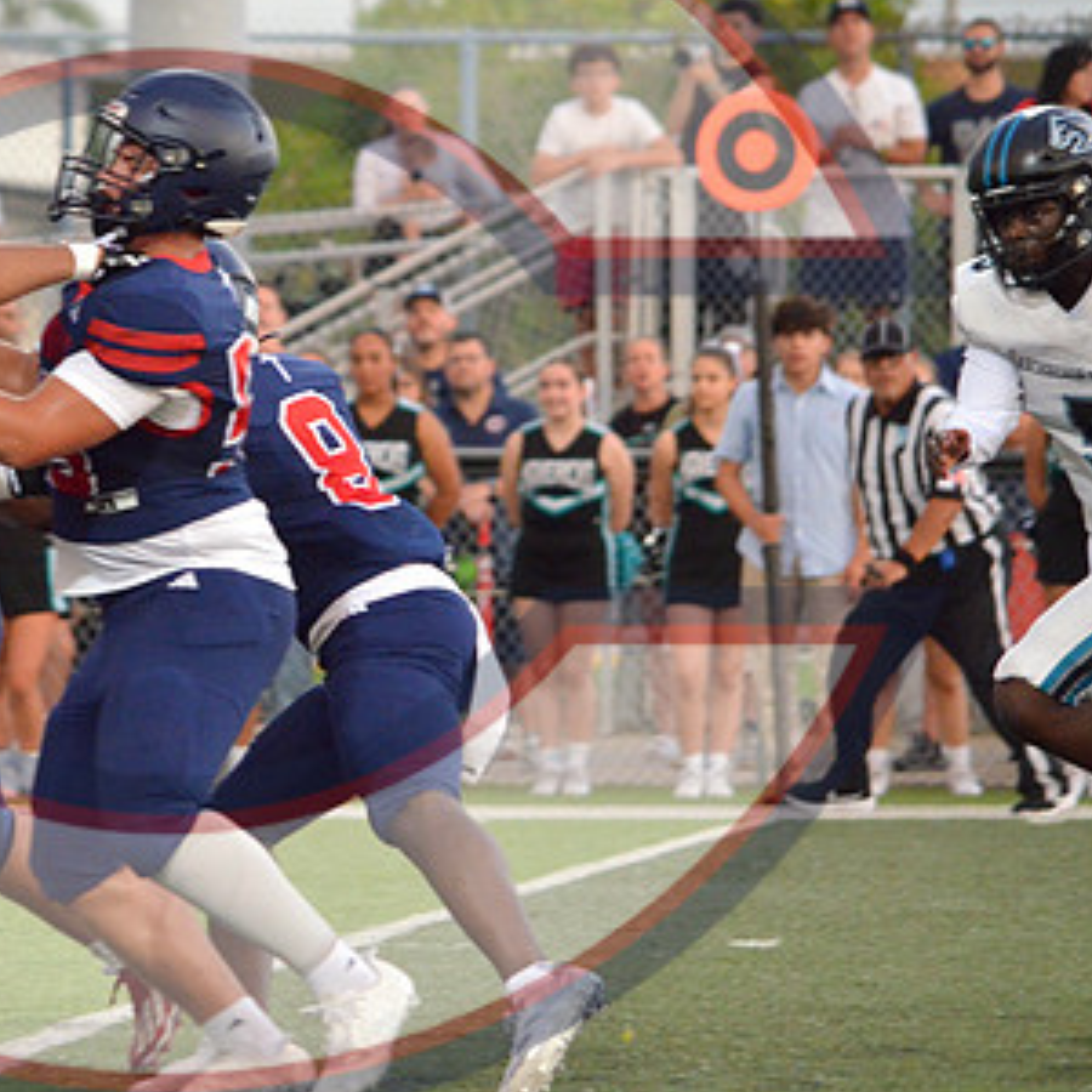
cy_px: 440
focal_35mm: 442
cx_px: 153
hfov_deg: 4.0
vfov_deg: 4.0
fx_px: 15775
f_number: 5
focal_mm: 180
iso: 2800
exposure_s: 1/500
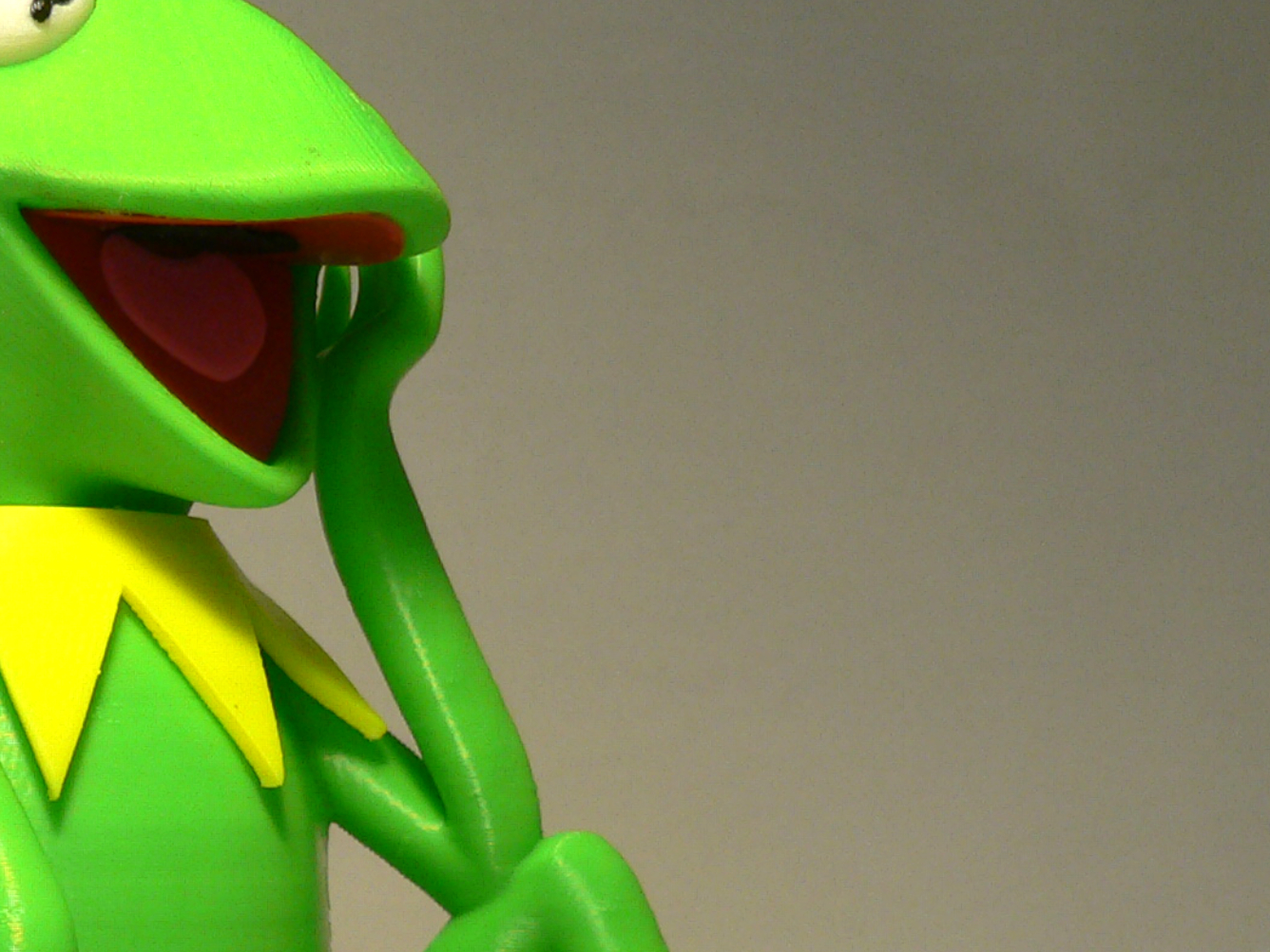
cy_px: 691
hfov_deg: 27.5
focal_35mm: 69
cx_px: 206
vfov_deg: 21.2
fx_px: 2531
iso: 150
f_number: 2.8
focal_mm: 6
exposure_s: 1/60
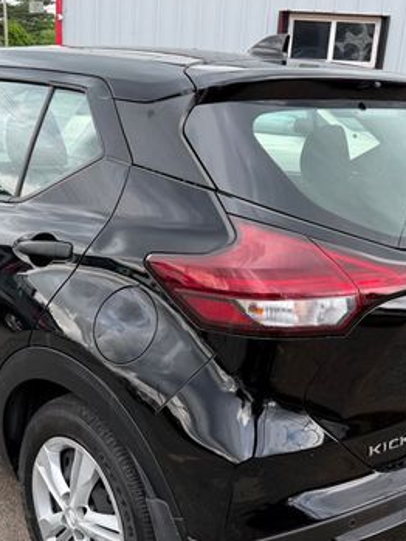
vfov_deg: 42.7
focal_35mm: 44
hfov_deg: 32.9
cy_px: 330
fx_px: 688
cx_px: 189
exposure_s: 1/715
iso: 80
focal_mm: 6.76
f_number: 1.78
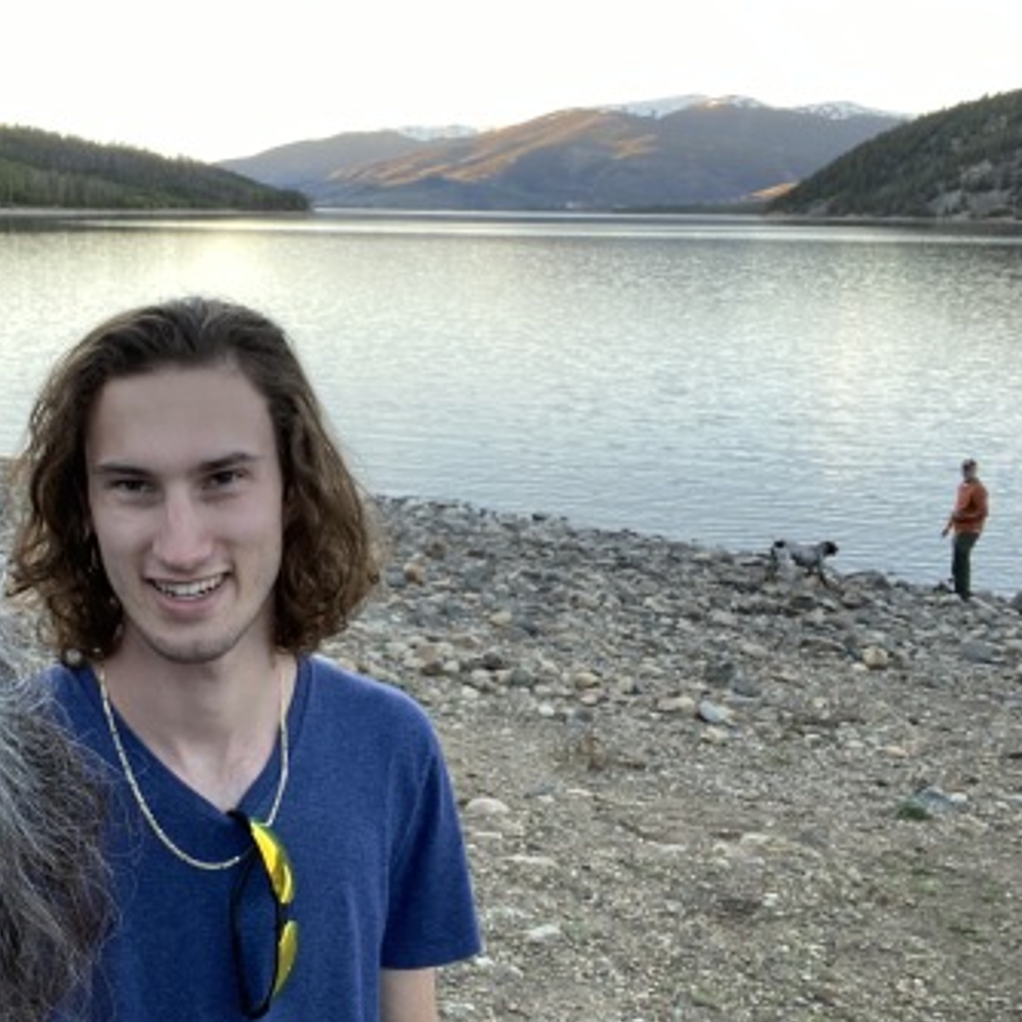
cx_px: 251
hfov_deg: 41.5
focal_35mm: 39
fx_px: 1303
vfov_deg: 42.8
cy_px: 502
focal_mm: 2.71
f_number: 2.2
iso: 100
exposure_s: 1/99
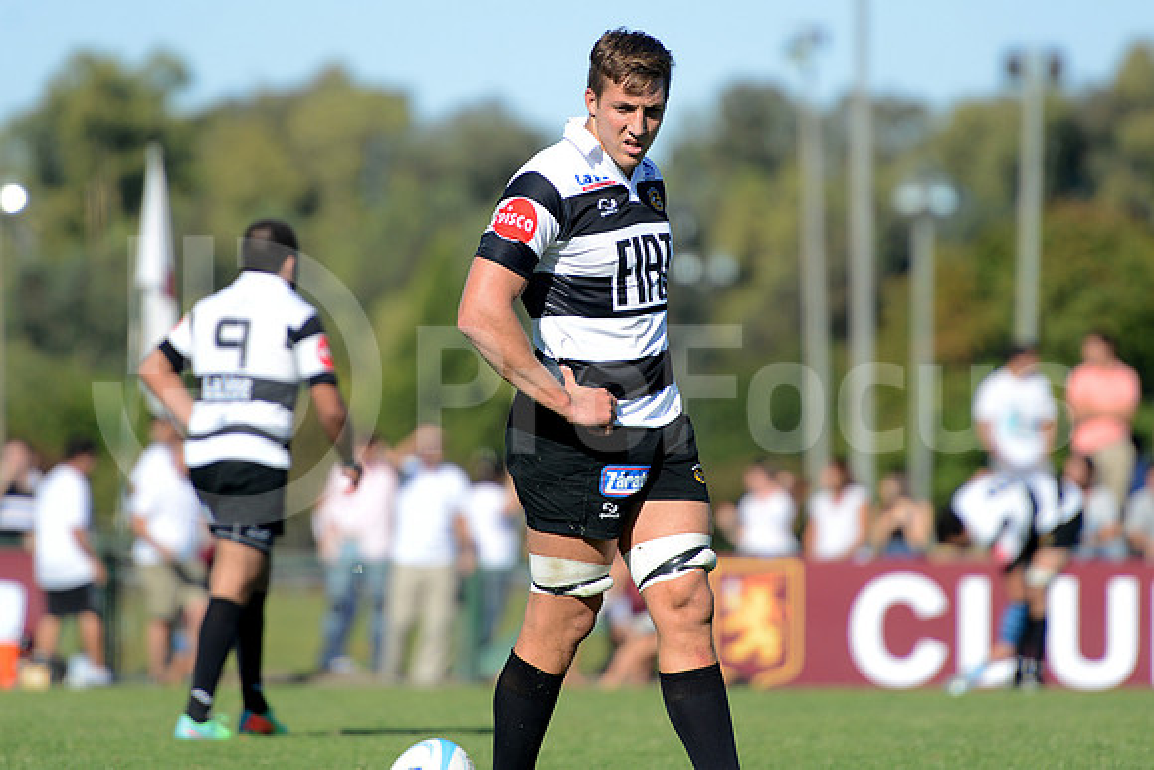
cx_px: 577
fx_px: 8657
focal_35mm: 270
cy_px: 385
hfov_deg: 7.6
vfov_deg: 5.1
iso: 320
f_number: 4
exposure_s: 1/1250
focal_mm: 270
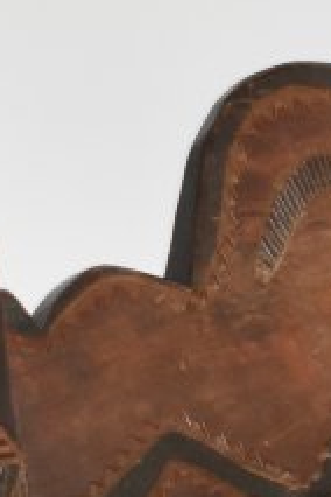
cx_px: 252
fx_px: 3503
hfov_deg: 5.4
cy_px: 236
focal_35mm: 254
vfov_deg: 8.1
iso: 800
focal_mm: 30
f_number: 4.2
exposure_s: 1/6
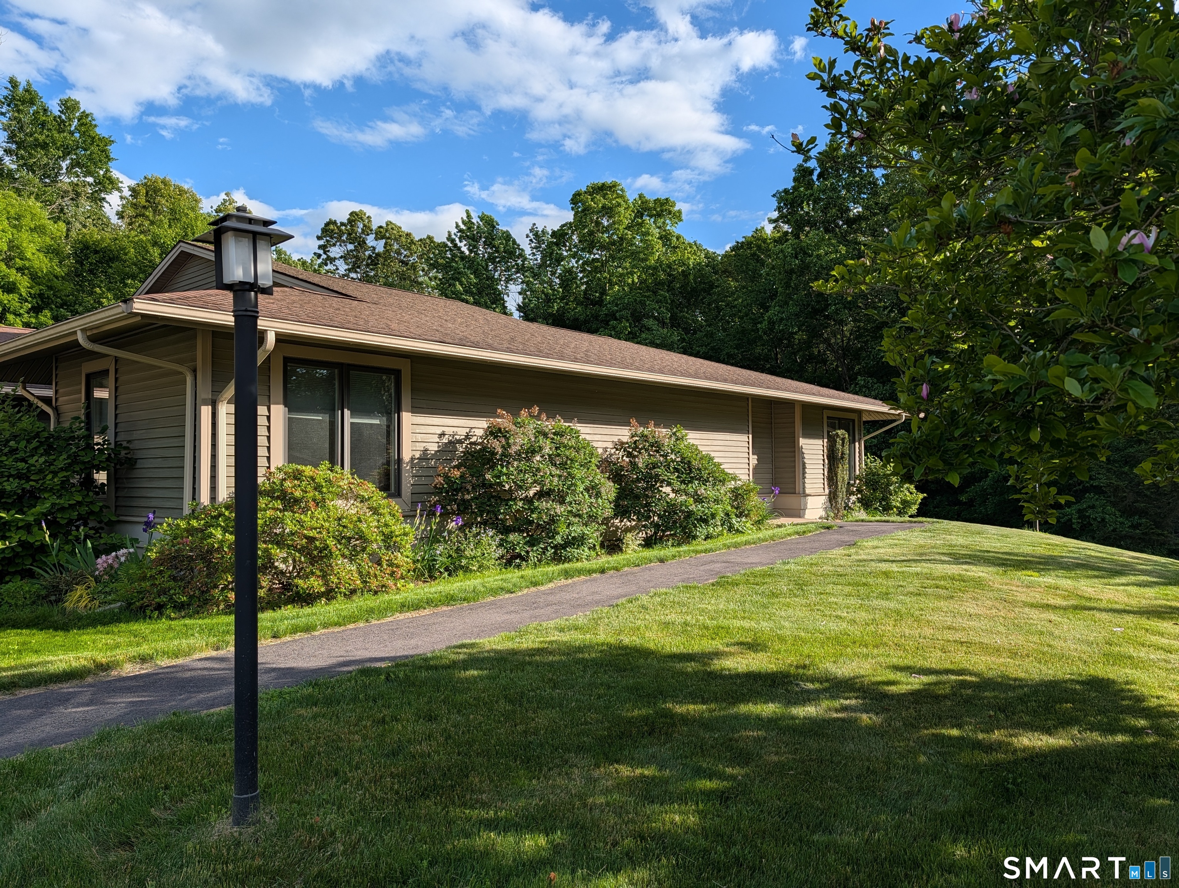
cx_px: 590
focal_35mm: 24
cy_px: 444
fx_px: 819
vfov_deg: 56.9
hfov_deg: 71.5
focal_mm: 6.9
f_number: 1.68
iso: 20
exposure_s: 1/781
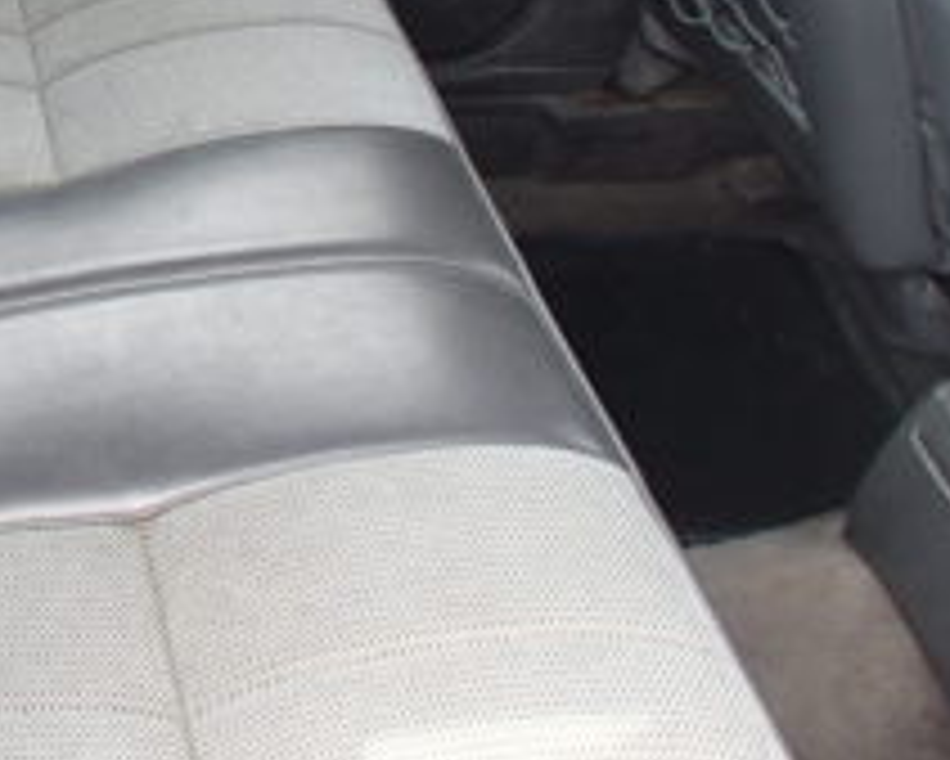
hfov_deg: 20.9
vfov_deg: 18.2
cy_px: 45
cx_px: -297
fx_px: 2335
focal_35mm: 83
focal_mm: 5
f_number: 3.9
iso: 100
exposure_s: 1/50
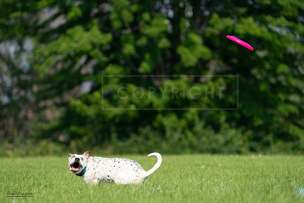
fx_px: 3328
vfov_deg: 3.5
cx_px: 152
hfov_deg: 5.2
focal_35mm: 394
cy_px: 102
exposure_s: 1/4000
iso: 1250
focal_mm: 394
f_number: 6.3
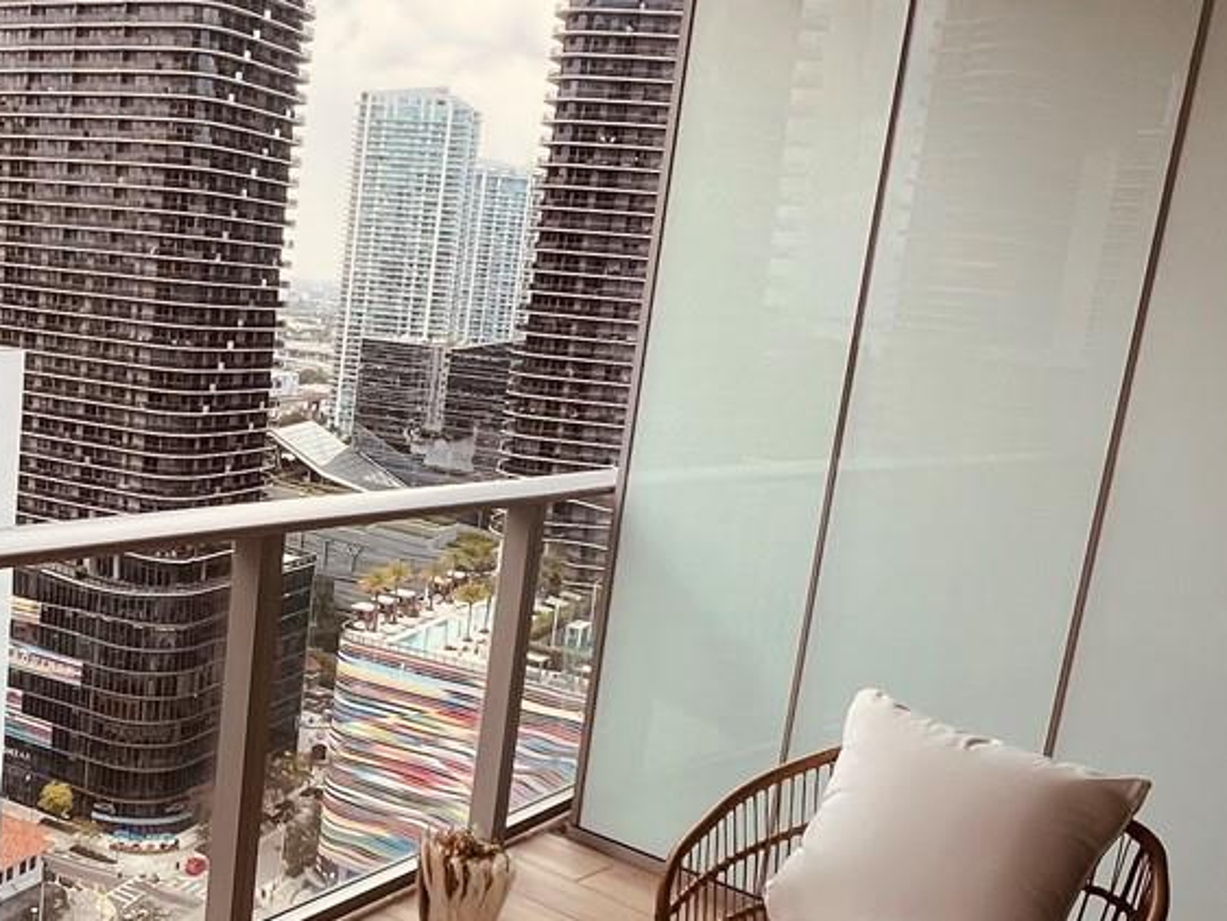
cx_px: 247
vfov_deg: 38.5
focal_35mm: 37
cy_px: 559
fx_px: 1312
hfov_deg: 47.4
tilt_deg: -11.5
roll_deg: -5.4
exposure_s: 1/293
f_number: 1.8
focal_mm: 1.57
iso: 32
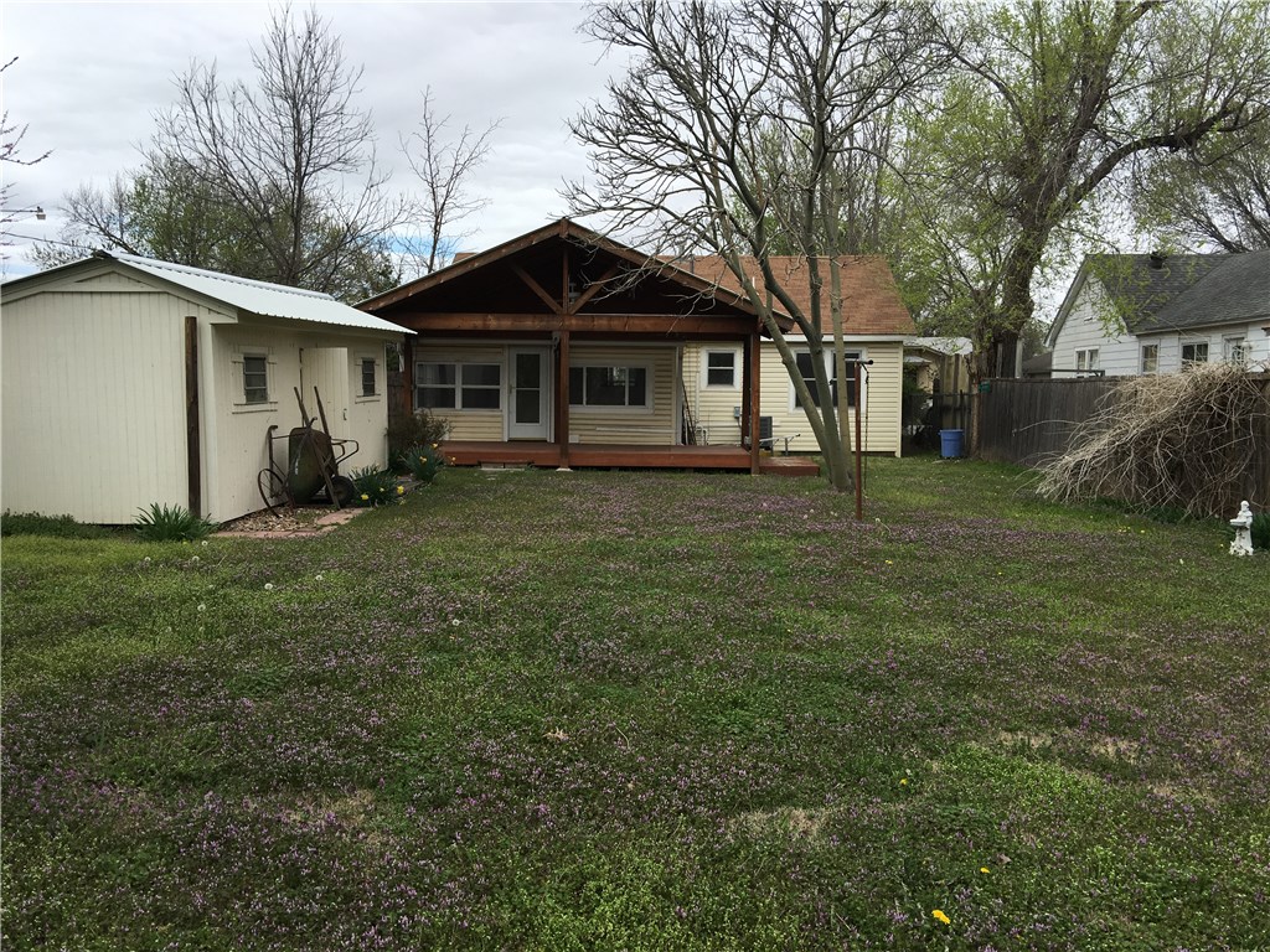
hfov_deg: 61.7
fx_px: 1064
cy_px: 476
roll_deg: -1.0
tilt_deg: -3.5
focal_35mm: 29
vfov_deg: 48.2
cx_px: 635
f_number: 2.2
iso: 25
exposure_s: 1/962
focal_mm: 4.15
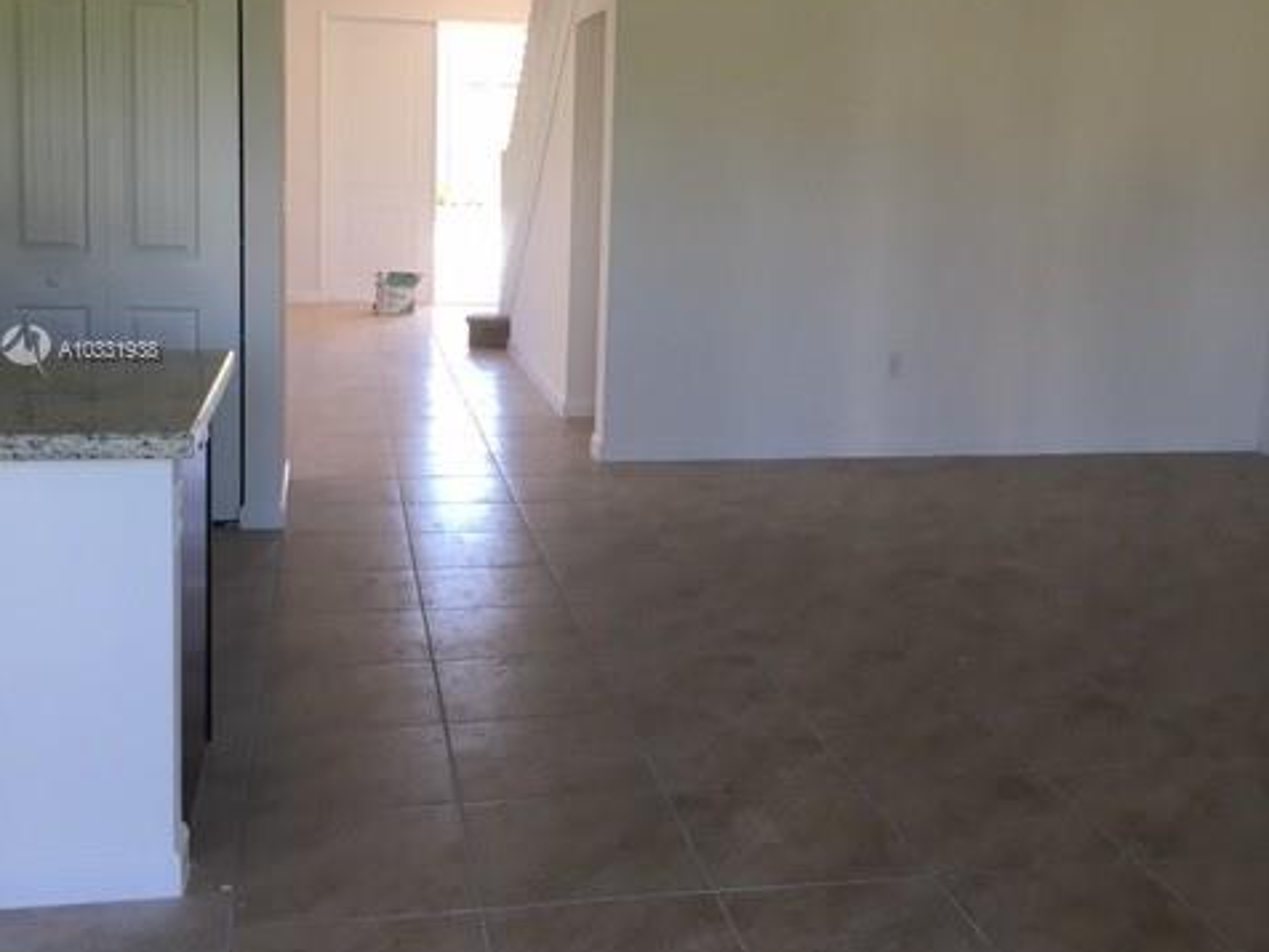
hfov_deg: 47.9
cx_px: 634
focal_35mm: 39
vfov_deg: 36.6
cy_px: 352
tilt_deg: -7.5
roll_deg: -2.5
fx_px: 1430
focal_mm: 4.15
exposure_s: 1/30
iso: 25
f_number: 2.2
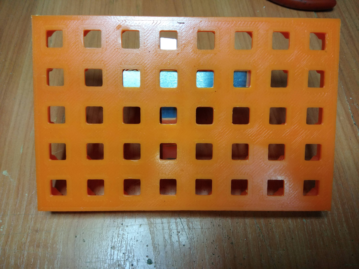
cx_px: 180
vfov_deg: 63.4
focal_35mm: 21
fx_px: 218
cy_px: 134
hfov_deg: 79.0
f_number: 2
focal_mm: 3.57
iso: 269
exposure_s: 1/30
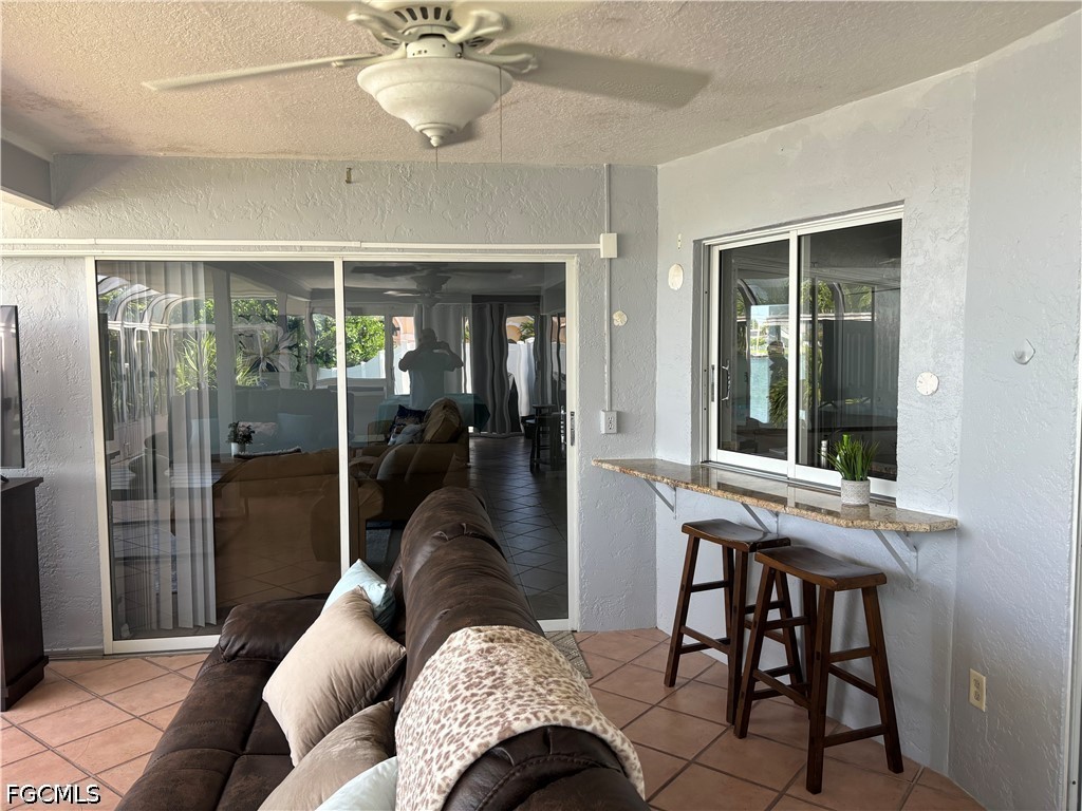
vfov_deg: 53.1
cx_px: 541
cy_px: 406
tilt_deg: -4.0
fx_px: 813
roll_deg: -0.3
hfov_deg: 67.3
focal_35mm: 26
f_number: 1.6
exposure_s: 1/121
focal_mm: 5.96
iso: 125
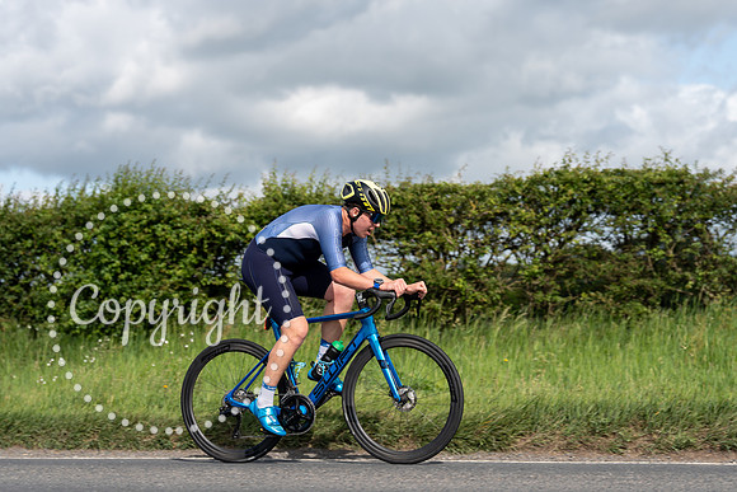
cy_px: 246
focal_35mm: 70
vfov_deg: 19.5
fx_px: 1433
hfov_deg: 28.8
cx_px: 368
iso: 100
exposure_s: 1/1000
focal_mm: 70
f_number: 3.5
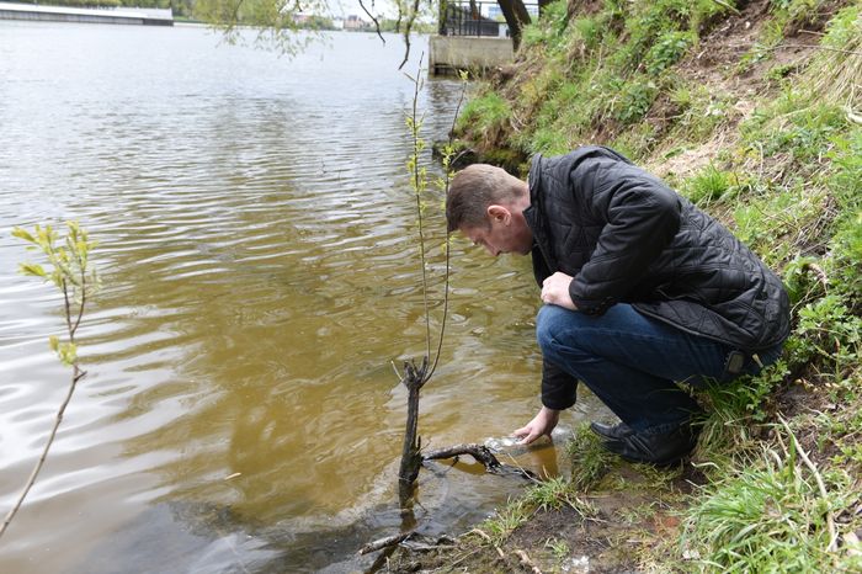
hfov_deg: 53.2
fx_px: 862
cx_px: 431
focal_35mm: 36
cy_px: 287
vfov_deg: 36.8
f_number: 7.1
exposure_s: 1/40
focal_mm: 36
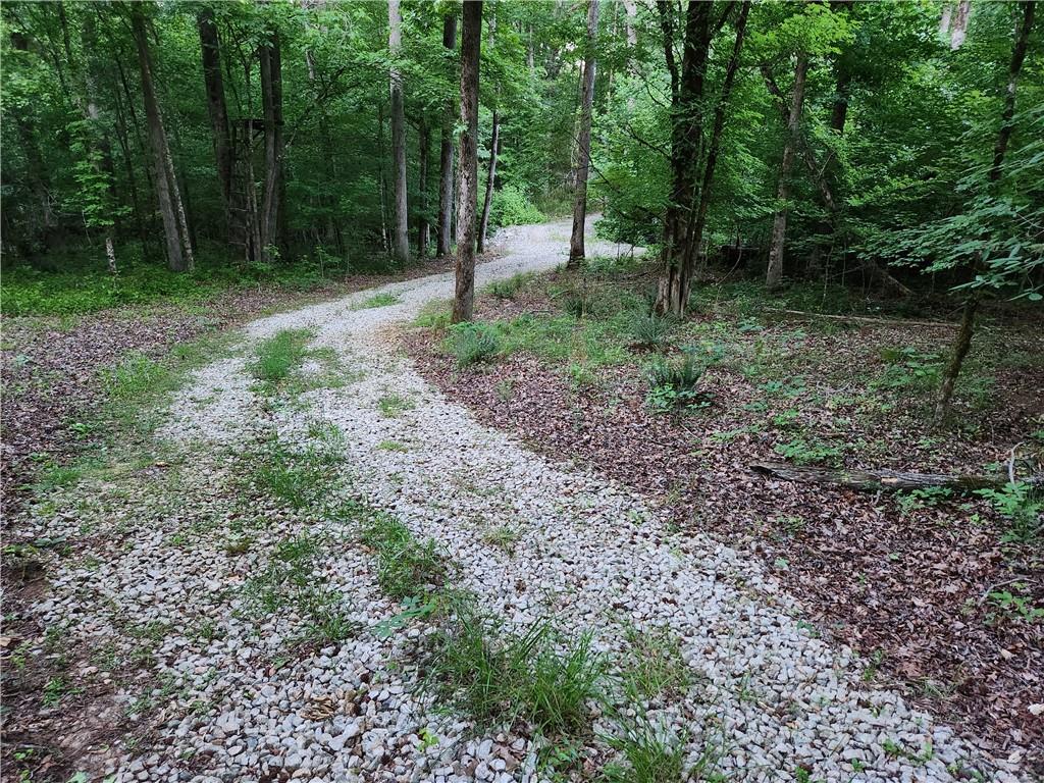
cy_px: 392
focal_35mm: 23
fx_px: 694
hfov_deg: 73.9
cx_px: 522
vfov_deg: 58.9
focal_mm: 5.4
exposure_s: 1/60
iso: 800
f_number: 1.8
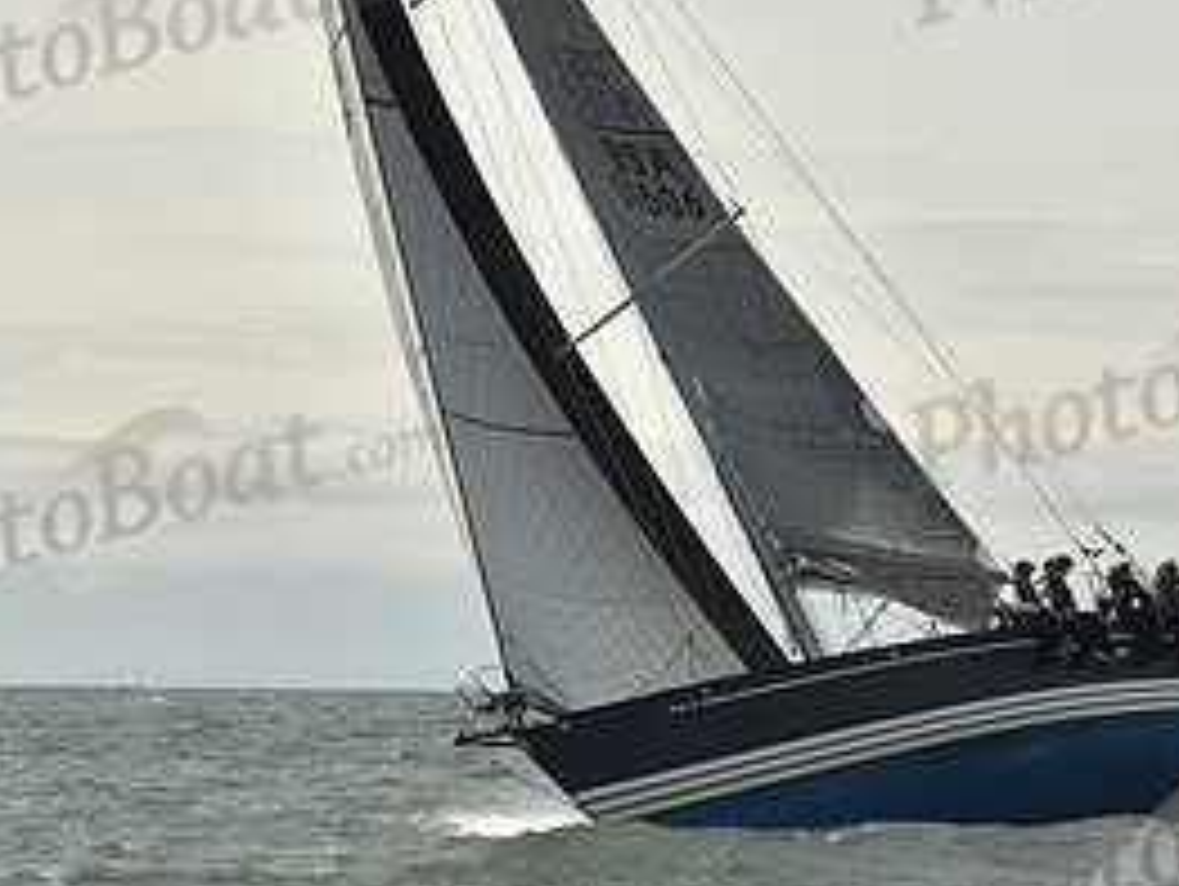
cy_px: 207
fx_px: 5080
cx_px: 677
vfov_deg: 10.0
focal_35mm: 149
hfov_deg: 13.2
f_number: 10
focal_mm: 70
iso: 250
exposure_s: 1/800
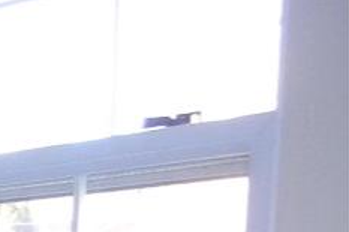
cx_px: -728
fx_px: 1870
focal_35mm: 193
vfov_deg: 6.6
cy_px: 660
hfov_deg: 8.7
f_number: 3.5
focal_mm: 5.4
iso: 200
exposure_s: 1/30
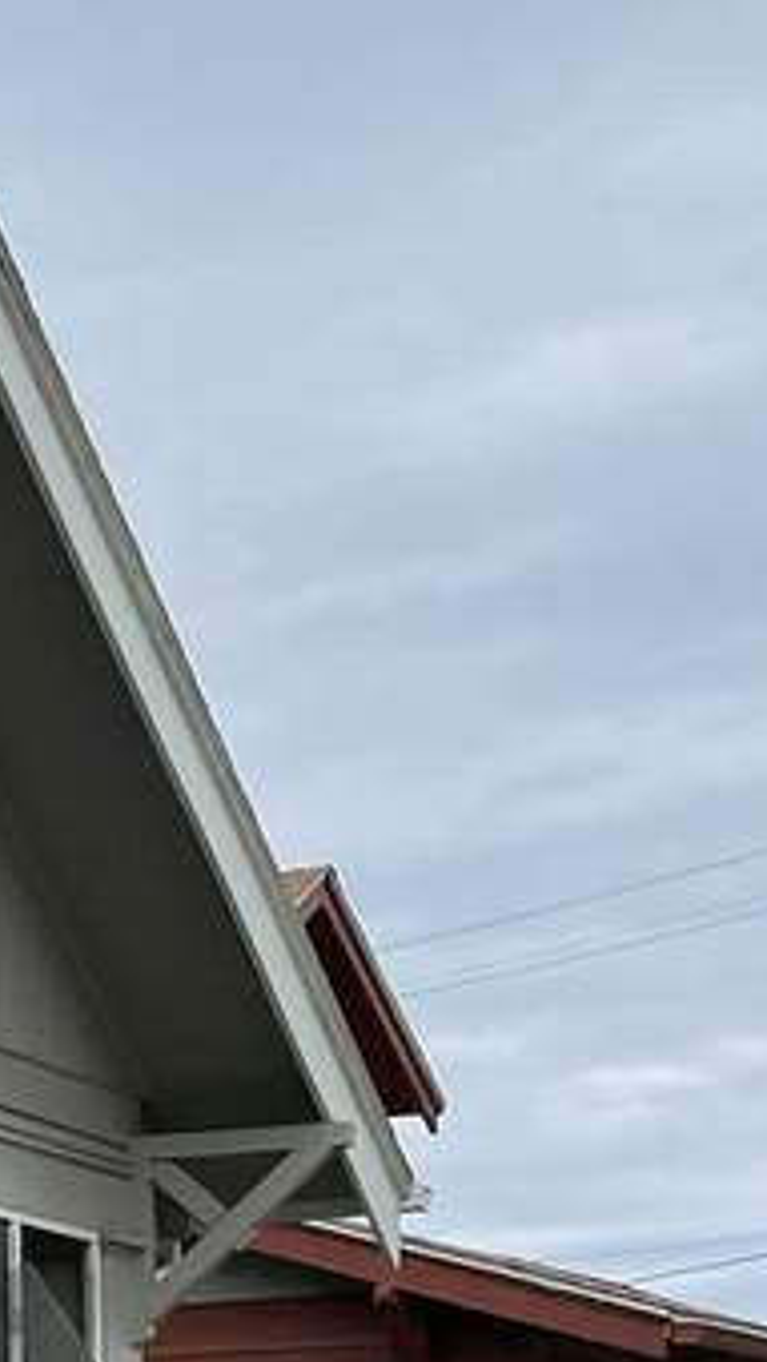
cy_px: 1539
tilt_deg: +1.7
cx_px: -1691
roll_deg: +0.2
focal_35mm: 107
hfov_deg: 8.8
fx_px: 3864
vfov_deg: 19.1
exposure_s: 1/3125
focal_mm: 4.2
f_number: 1.6
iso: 32
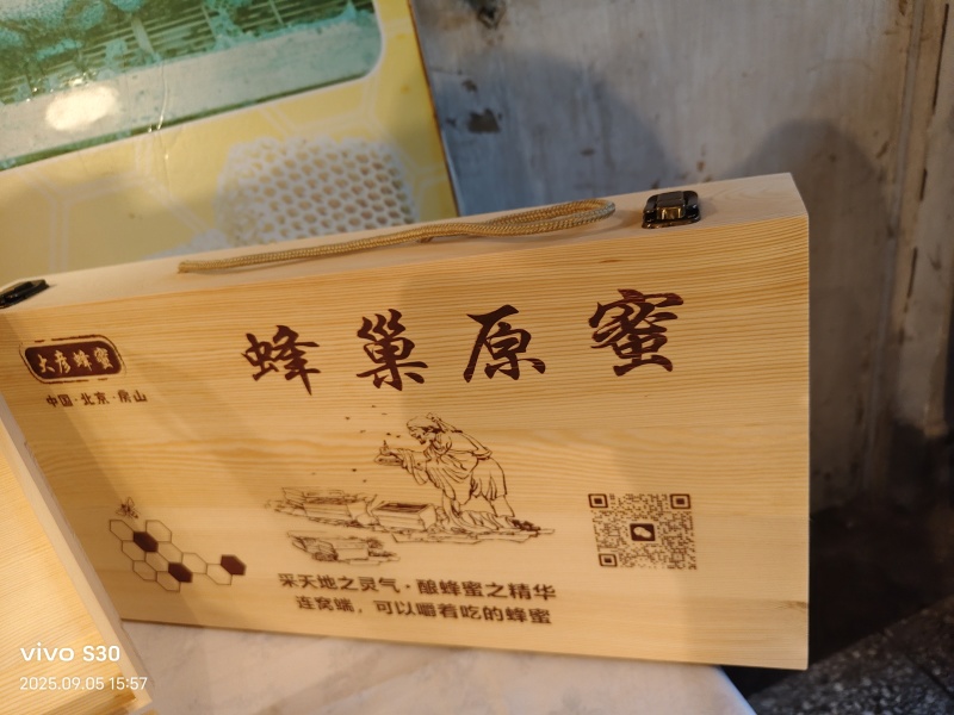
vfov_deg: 58.9
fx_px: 634
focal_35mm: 23
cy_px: 358
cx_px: 477
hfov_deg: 73.9
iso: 218
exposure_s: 1/100
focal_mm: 5.56
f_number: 1.88
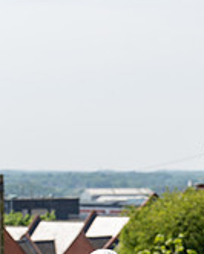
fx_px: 1629
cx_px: 204
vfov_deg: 8.8
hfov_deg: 7.1
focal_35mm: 216
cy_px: 334
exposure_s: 1/800
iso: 160
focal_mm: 85
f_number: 4.5
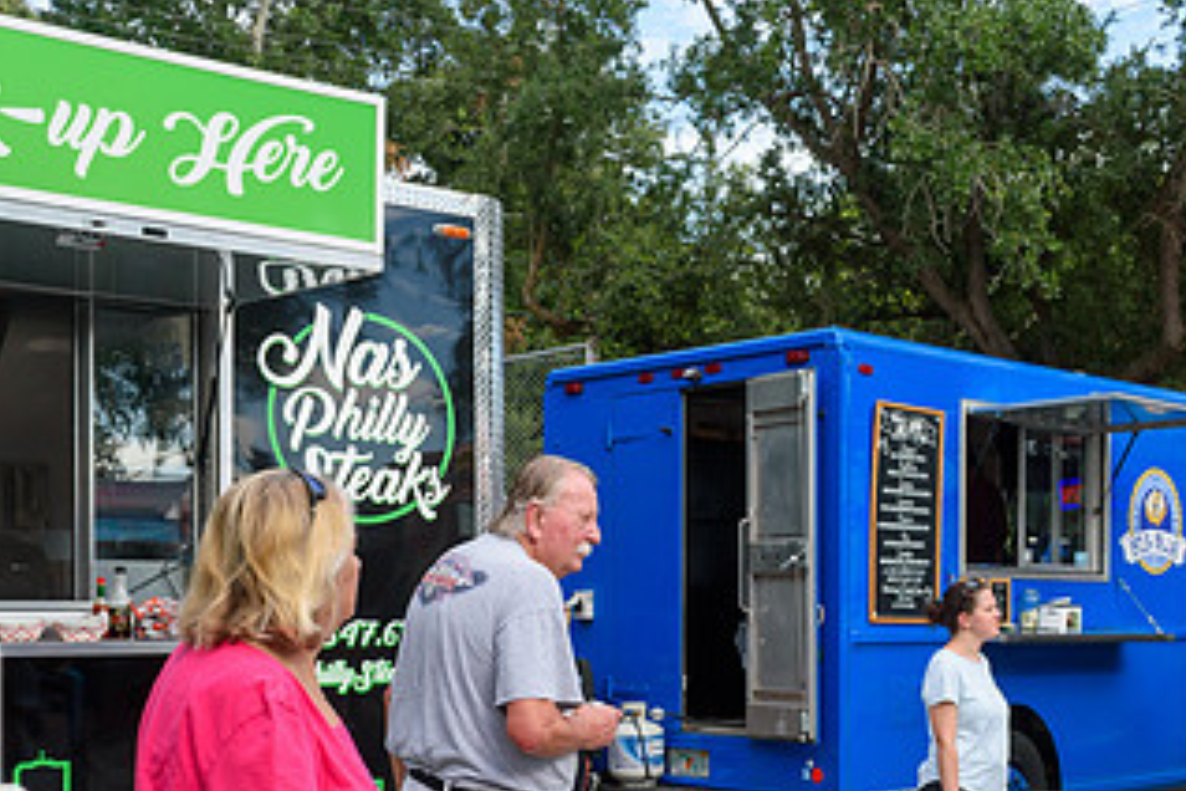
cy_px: 651
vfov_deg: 26.4
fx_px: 1647
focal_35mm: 50
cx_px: 604
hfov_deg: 39.6
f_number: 8
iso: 280
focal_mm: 18
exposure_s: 1/250
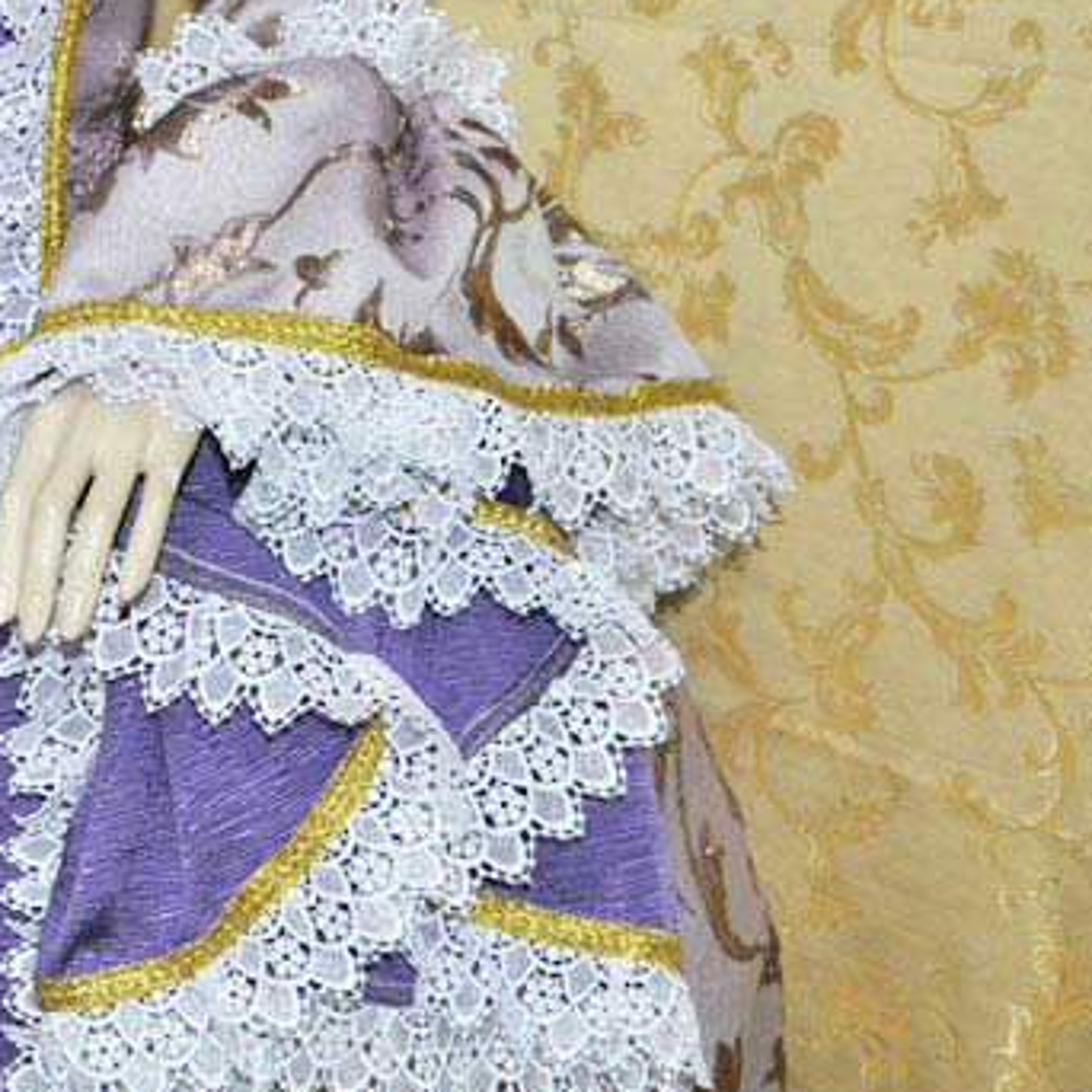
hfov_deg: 24.6
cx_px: 13
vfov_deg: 25.7
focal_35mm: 67
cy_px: 556
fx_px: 2391
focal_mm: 24
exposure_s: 1/60
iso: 800
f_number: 4
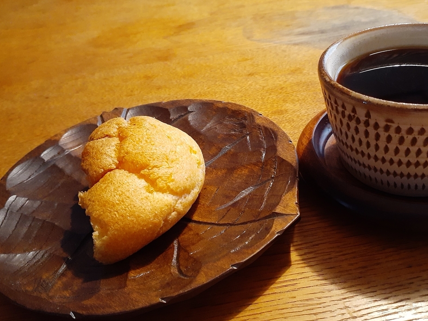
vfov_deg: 40.6
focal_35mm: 35
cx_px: 246
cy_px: 183
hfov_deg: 52.4
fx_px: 433
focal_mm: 3.6
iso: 500
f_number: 1.9
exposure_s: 1/25
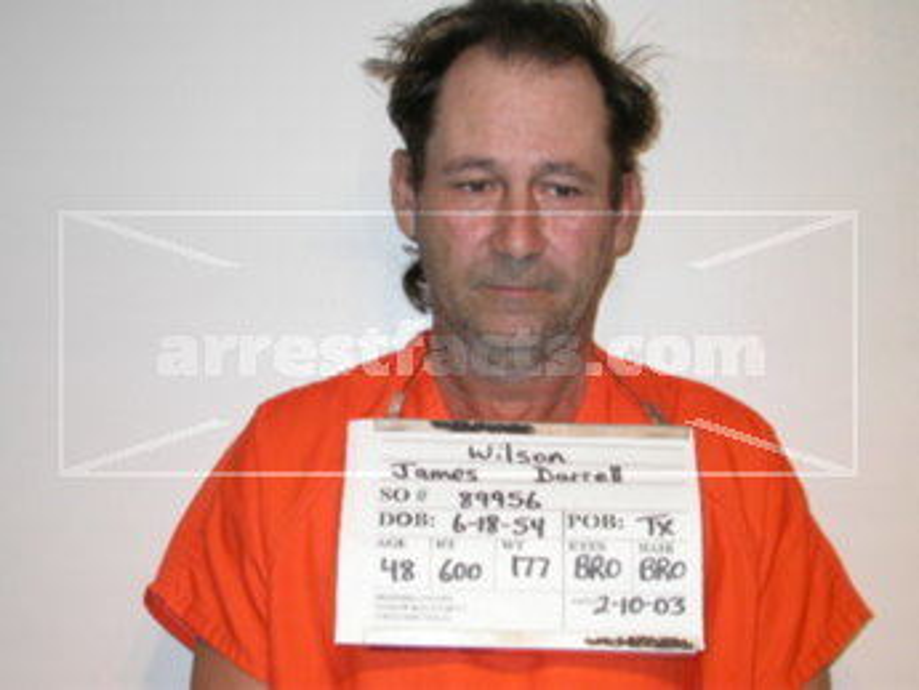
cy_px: 345
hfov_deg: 29.4
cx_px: 460
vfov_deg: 22.3
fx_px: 1753
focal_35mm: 66
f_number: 3.2
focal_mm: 13.8
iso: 100
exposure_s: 1/60.3
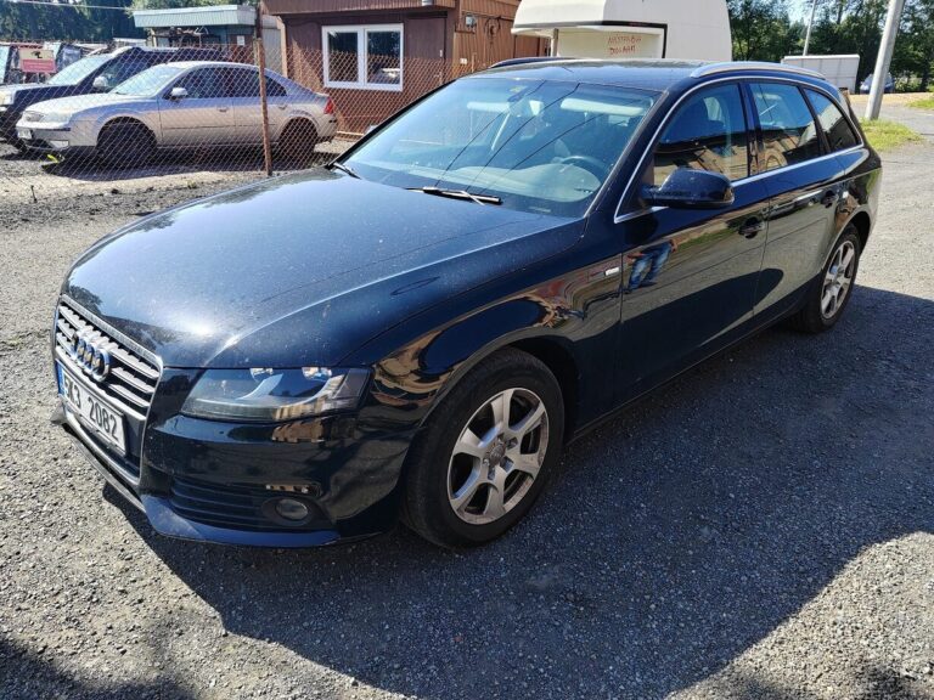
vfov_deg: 51.4
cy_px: 350
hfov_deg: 65.3
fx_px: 729
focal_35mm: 27
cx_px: 467
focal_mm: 5.52
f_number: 1.9
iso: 100
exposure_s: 1/710
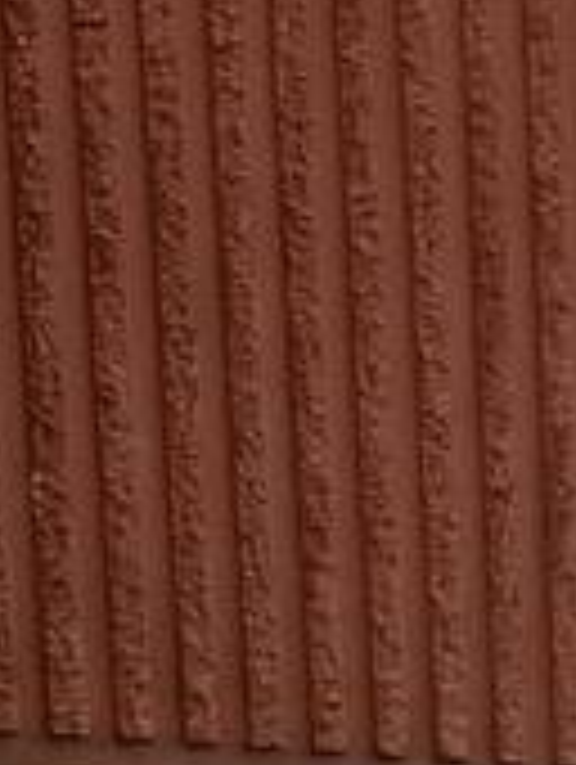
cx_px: 1696
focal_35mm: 165
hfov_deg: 7.9
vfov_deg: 12.0
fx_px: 3652
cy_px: 378
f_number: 1.8
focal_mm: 4.25
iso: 25
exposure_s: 1/331
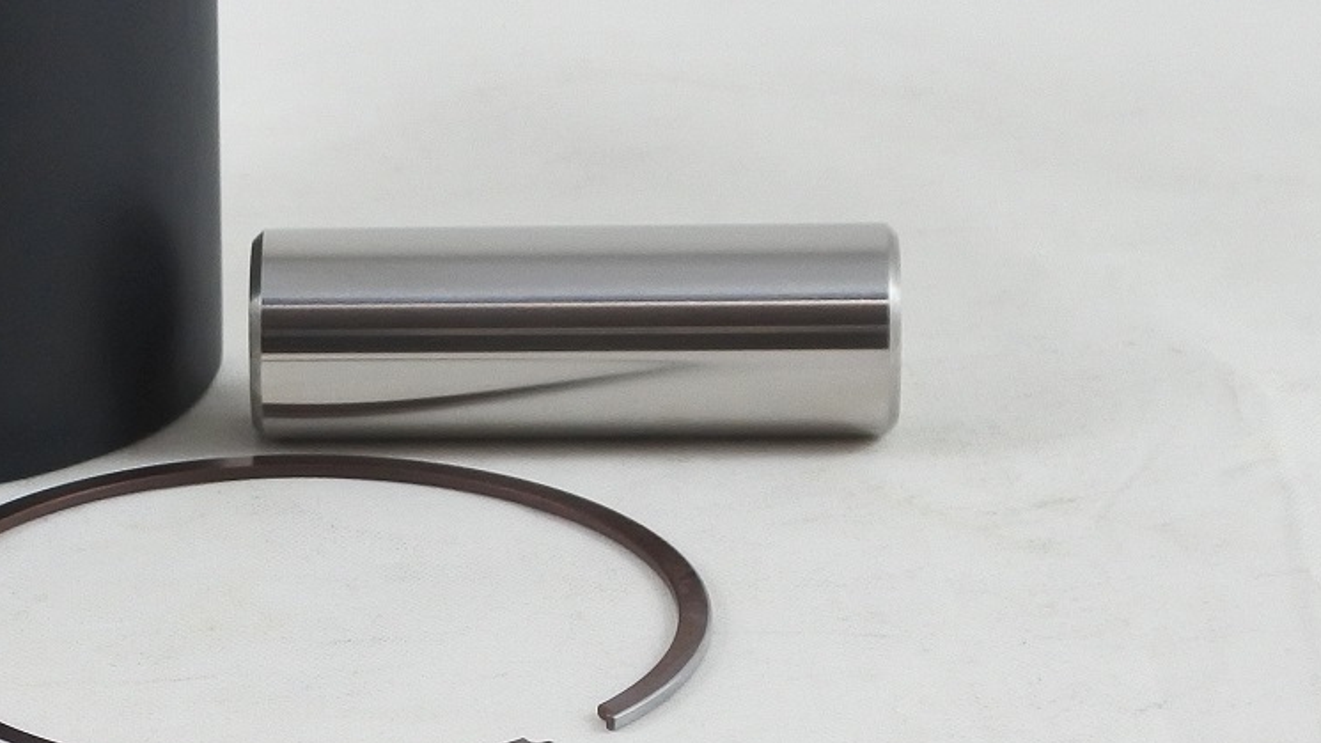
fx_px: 4238
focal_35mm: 121
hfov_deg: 17.1
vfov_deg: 10.0
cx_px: -150
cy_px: 102
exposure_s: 1/125
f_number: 4.5
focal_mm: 18.4
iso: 450
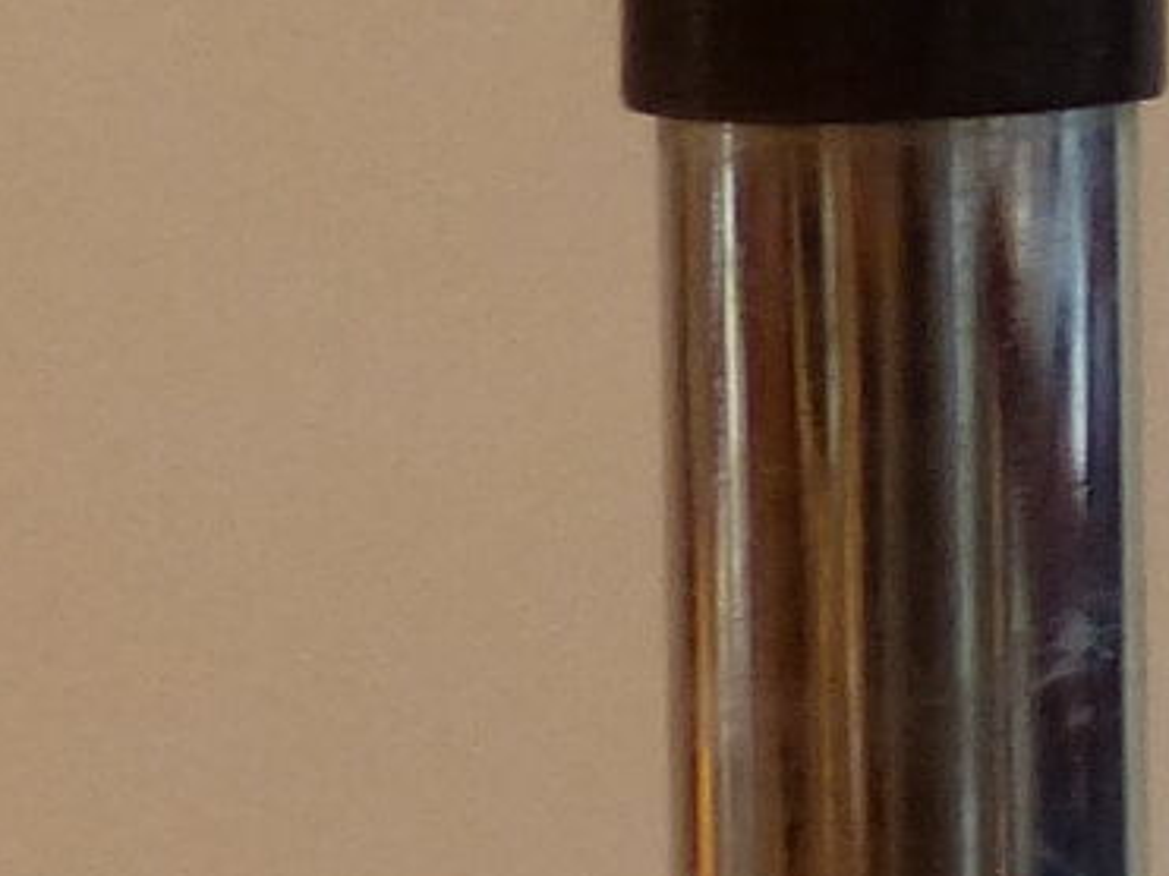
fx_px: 10263
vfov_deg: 4.8
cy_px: -1119
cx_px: 2735
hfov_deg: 6.2
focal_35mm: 304
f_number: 2.8
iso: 400
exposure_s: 1/13
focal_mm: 7.8
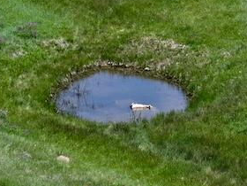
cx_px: 270
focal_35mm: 300
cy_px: 52
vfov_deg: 5.0
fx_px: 2141
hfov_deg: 6.6
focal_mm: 19.35
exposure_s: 1/1250
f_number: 2.8
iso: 100
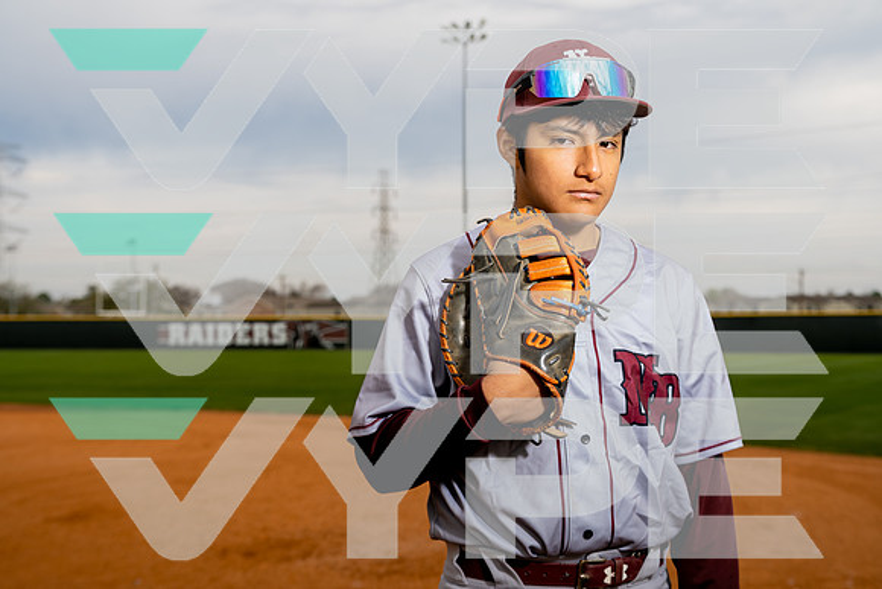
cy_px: 294
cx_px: 441
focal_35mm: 47
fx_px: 1152
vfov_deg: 28.7
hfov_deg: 41.9
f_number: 5
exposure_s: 1/250
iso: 100
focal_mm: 47
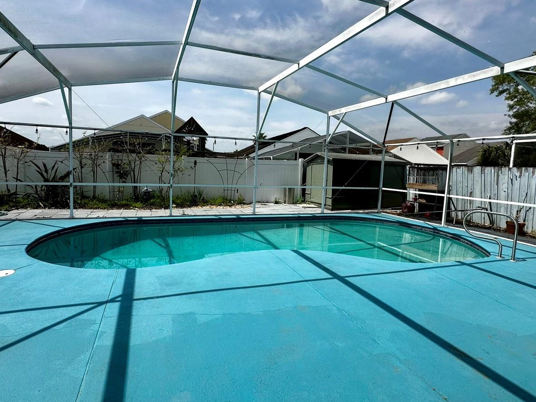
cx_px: 246
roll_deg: -2.0
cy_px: 191
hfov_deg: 84.5
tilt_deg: -3.9
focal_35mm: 19
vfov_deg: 68.6
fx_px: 294
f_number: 2.2
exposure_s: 1/1949
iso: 50
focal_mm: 2.22
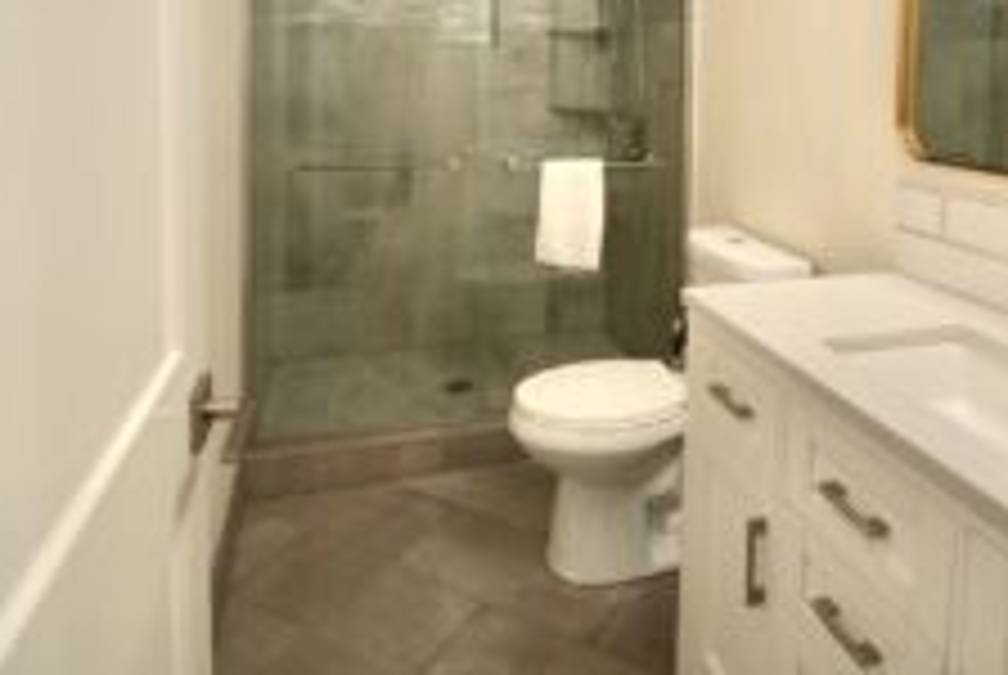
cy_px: 88
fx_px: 701
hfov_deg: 71.0
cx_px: 580
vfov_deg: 47.1
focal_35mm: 25
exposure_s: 1/40
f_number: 3.2
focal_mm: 14
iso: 100
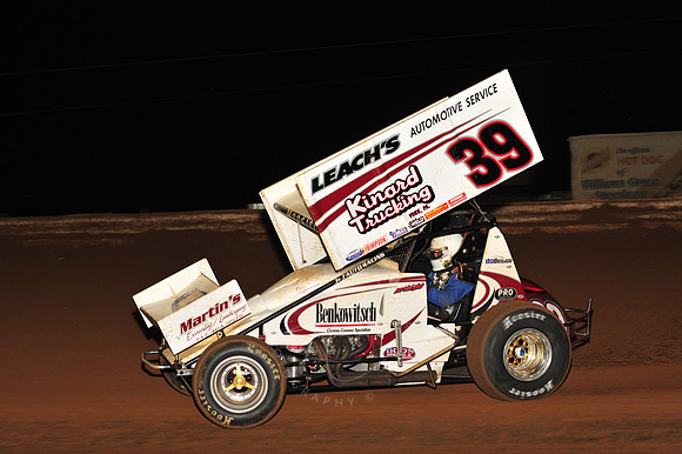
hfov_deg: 25.4
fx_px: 1515
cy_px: 227
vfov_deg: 17.0
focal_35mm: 80
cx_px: 341
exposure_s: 1/320
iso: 1000
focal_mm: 80
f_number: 8
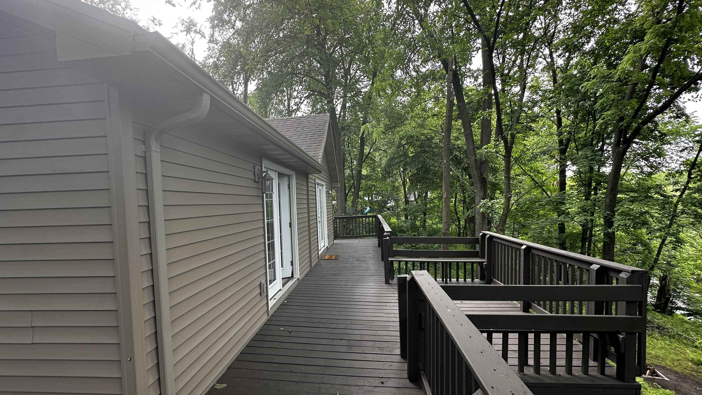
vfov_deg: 63.8
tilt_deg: -1.8
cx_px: 341
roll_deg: +2.2
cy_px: 214
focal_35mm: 17
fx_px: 316
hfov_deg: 95.9
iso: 50
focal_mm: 2.22
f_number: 2.2
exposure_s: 1/99
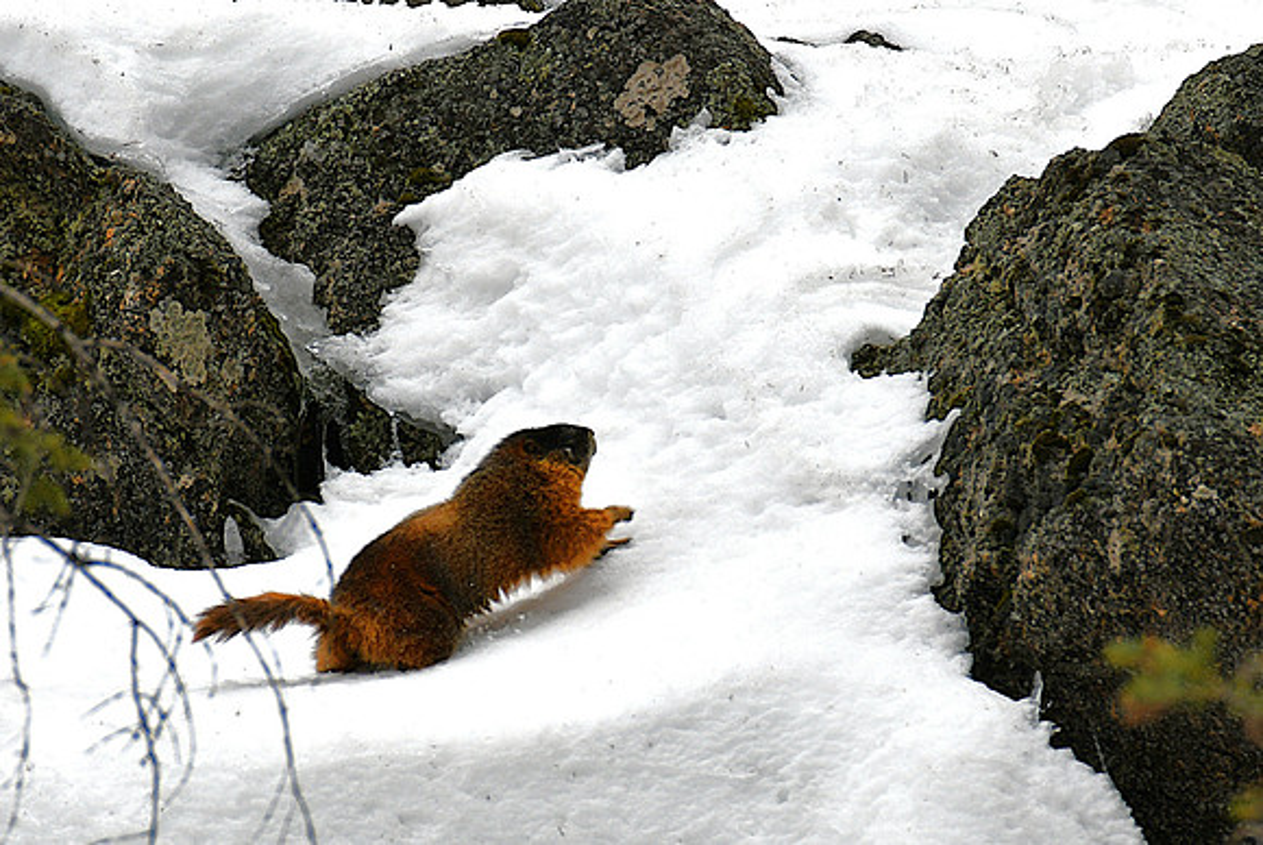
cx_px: 632
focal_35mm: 450
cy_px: 422
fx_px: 15803
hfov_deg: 4.6
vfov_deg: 3.1
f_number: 8
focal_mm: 300
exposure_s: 1/500
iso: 180
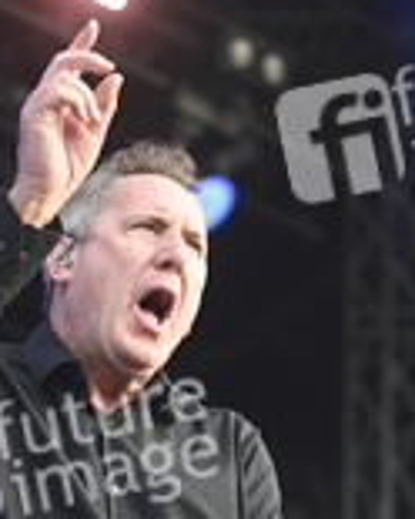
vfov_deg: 11.2
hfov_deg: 9.1
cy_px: 626
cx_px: 144
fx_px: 2595
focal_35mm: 169
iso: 320
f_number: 3.2
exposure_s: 1/400
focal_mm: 70
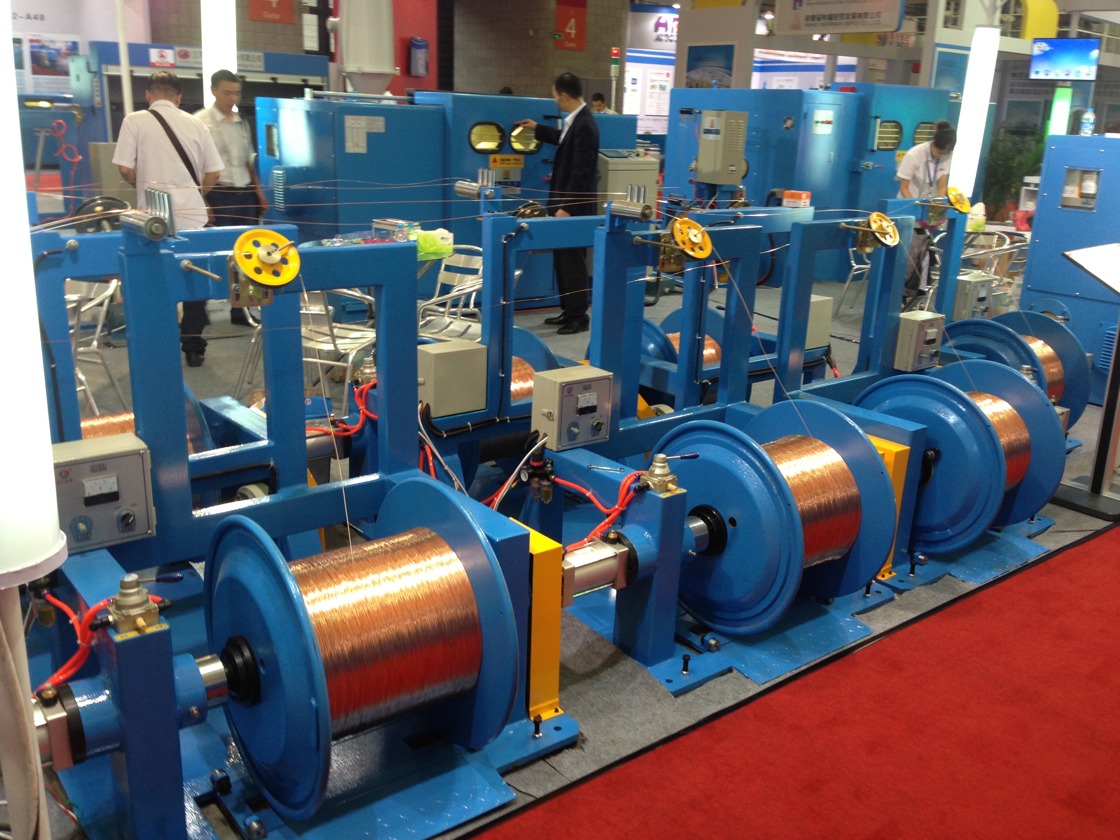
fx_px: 1068
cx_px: 560
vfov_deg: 42.9
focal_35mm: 33
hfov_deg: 55.4
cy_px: 420
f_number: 2.4
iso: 50
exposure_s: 1/20
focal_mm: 4.13
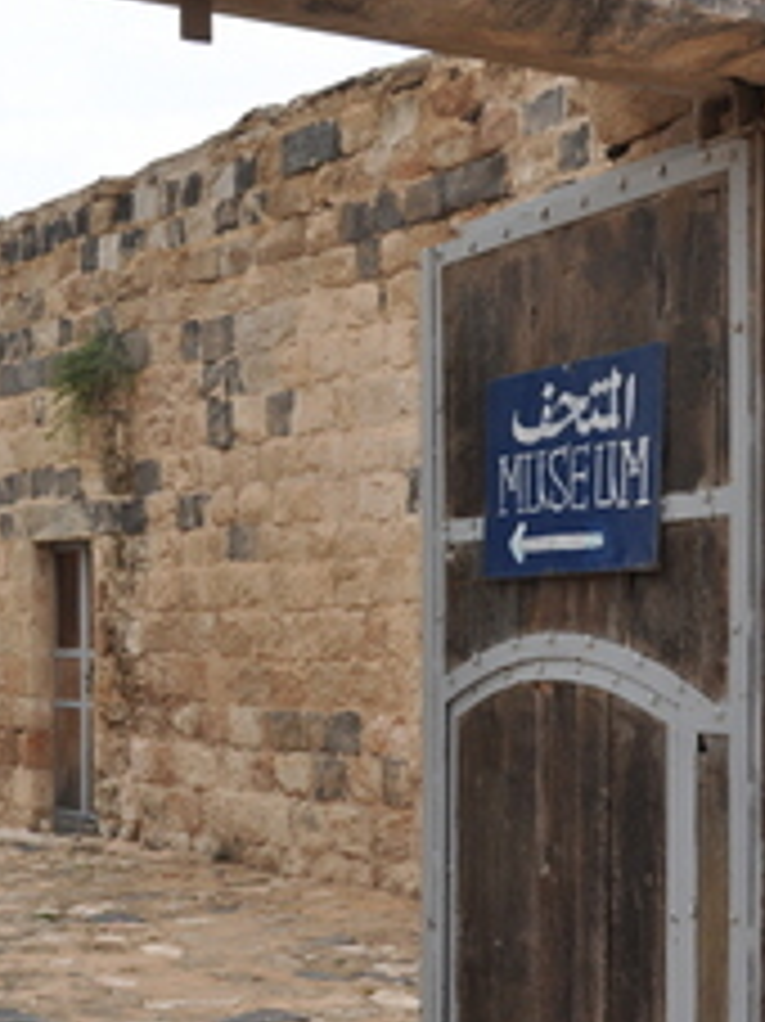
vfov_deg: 29.0
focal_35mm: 67
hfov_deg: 21.8
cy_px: 576
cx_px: 261
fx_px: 1976
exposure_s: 1/320
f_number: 9
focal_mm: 24
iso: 200
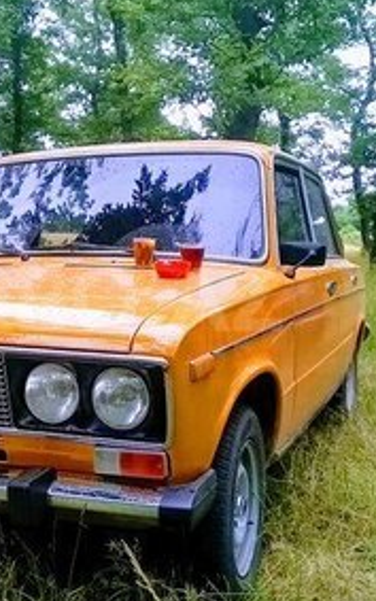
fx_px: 852
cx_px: 64
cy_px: 299
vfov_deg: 38.9
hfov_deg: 24.4
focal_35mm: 52
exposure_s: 1/100
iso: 152
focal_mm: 3.57
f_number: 2
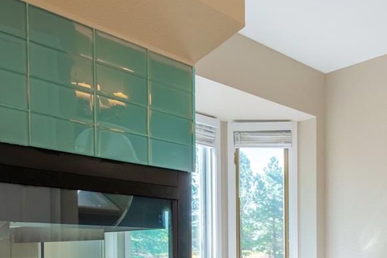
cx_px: 251
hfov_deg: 44.0
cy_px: 255
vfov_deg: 28.7
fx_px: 473
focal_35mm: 44
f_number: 8
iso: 320
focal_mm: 16
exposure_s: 1/1000
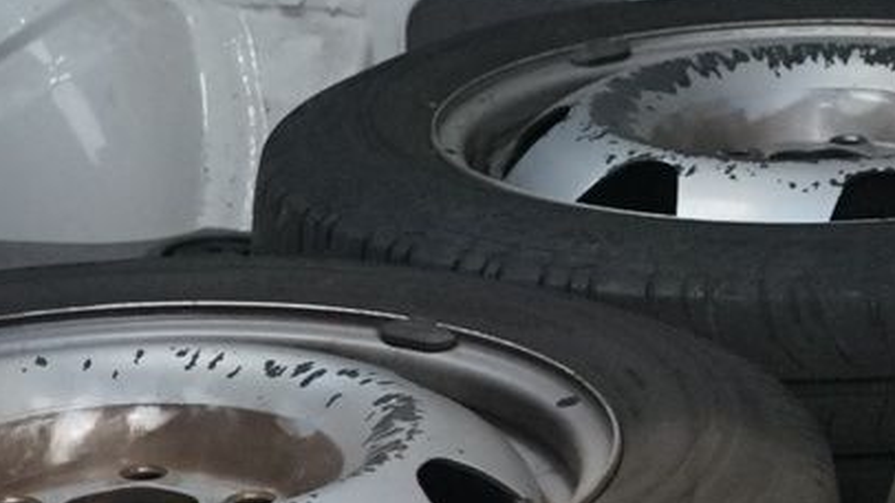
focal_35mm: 187
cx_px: 1157
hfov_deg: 11.2
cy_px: -153
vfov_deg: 6.4
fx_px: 4436
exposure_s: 1/160
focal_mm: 29
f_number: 3.5
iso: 2000
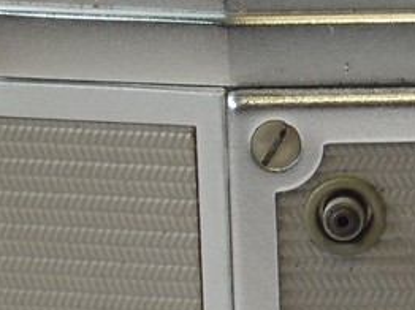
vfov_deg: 5.4
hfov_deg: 7.1
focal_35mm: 275
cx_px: 691
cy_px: 270
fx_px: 3294
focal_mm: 30
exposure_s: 1/50
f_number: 7.1
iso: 400
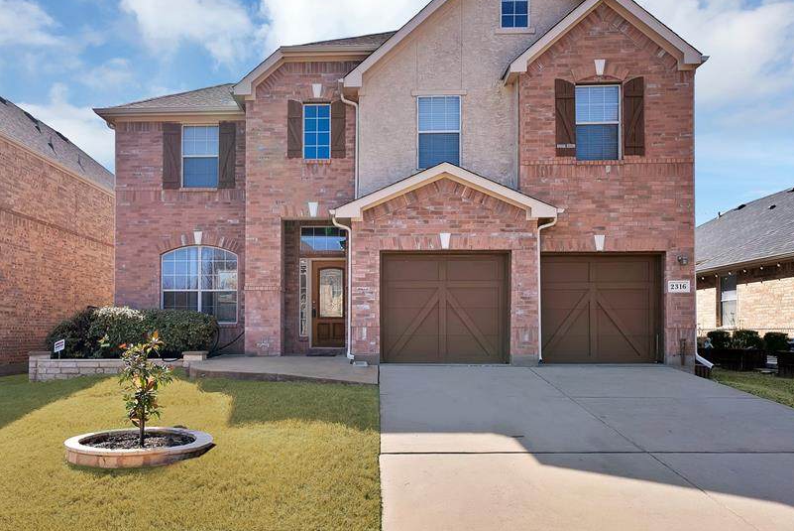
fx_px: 508
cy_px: 252
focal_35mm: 23
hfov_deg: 76.0
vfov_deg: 55.1
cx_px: 380
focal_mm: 18
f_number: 9
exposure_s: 1/400
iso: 500
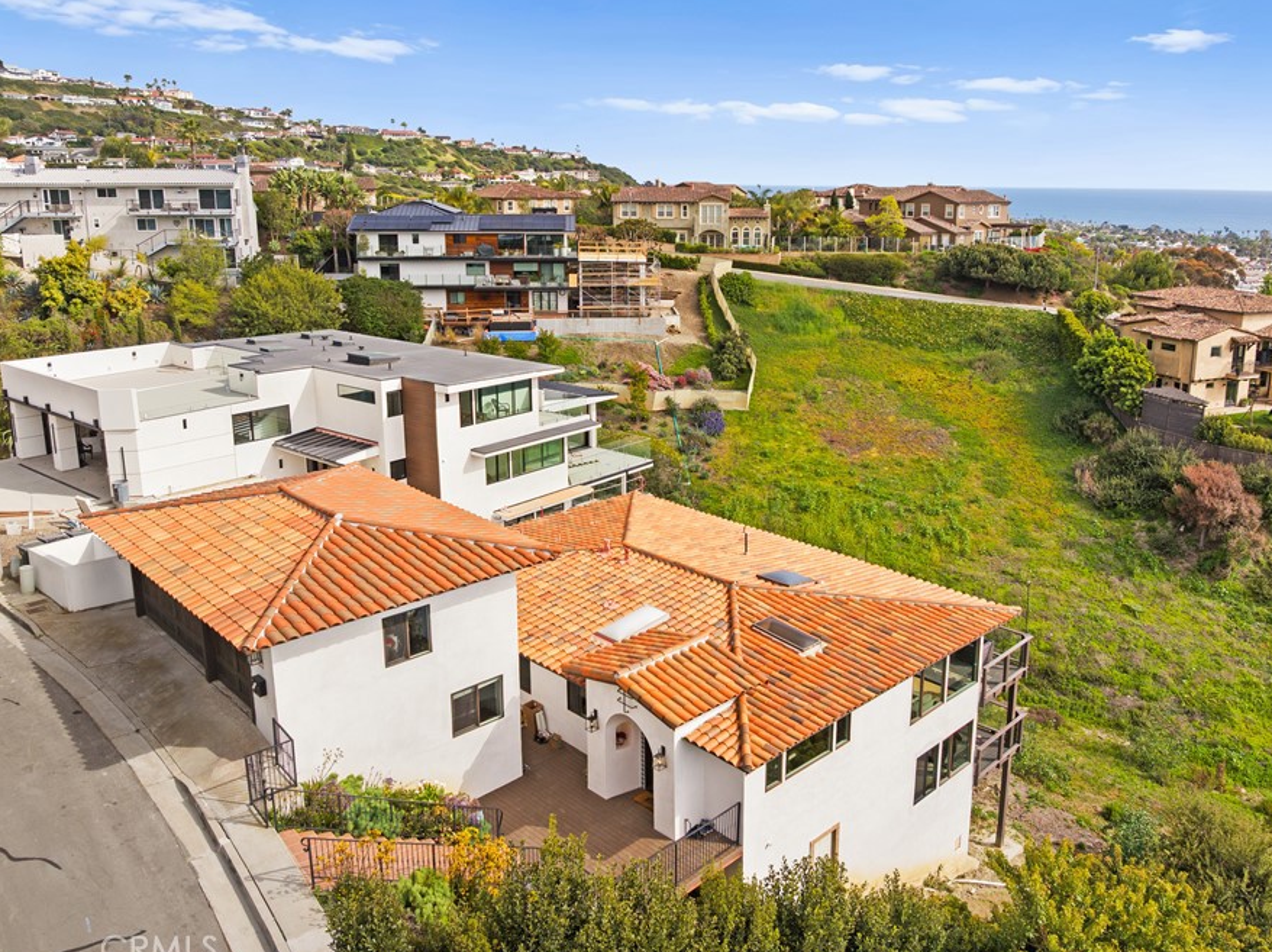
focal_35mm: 28
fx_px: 1028
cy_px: 414
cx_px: 694
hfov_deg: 63.4
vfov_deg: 49.6
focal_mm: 12.29
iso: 100
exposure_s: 1/1000
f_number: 4
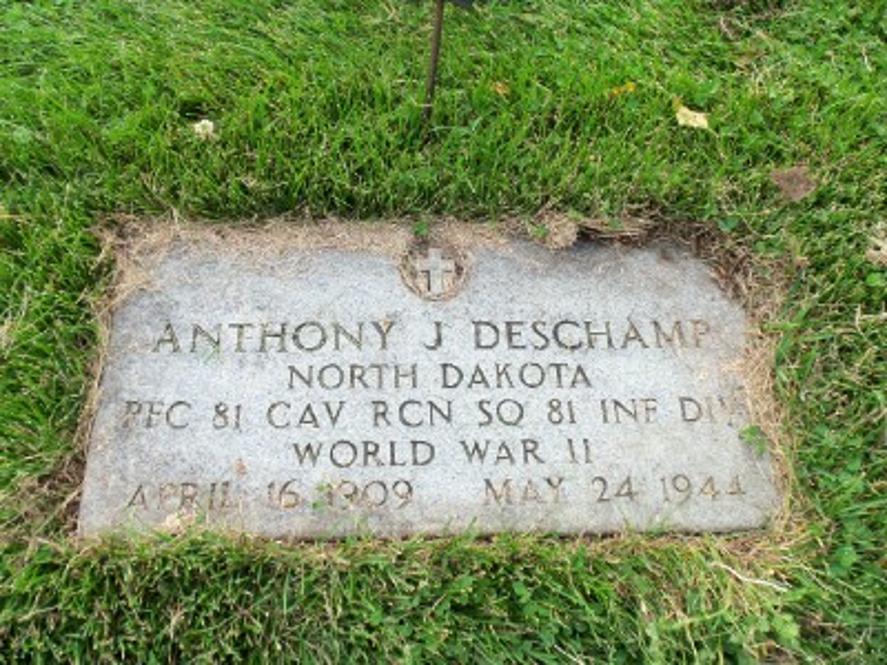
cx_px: 444
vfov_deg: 48.2
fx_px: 743
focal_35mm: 29
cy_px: 332
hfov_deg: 61.7
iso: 80
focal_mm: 5.2
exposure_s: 1/60
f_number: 3.4
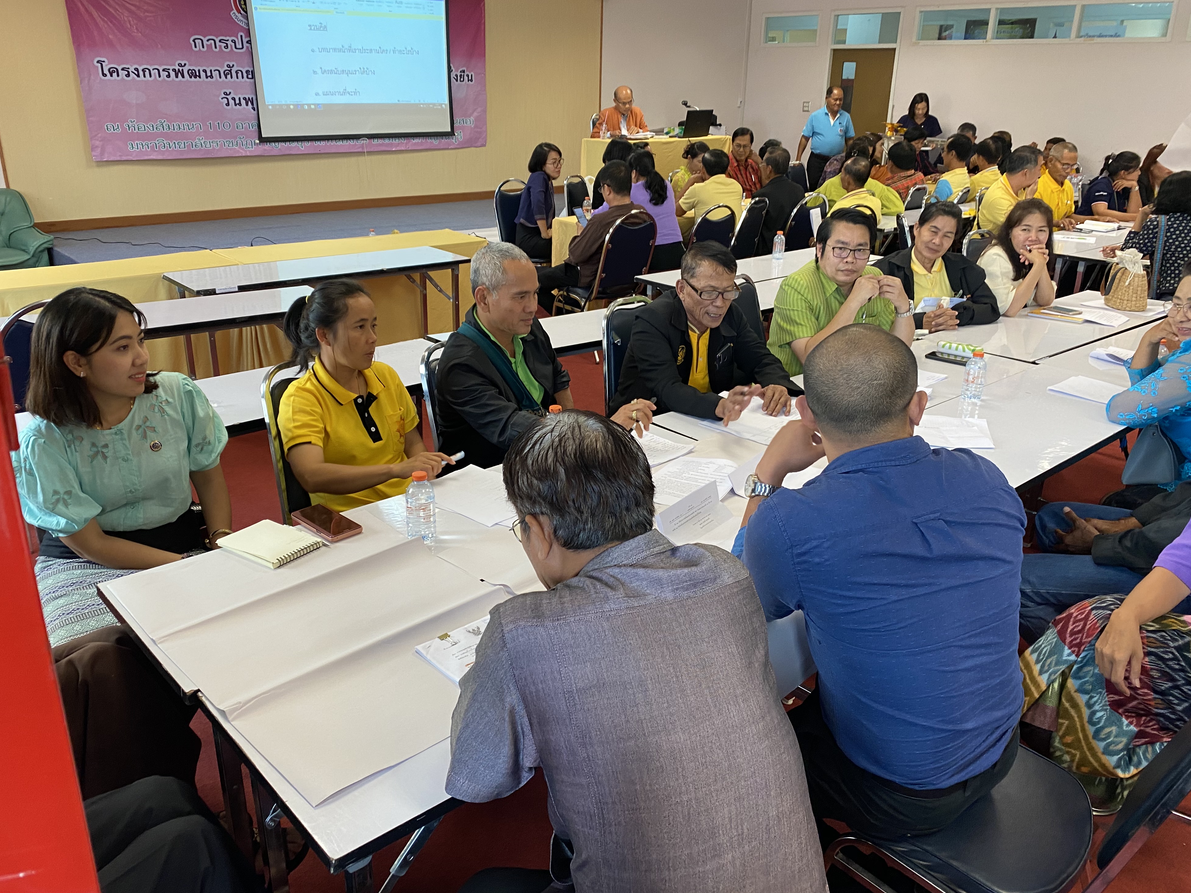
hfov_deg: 65.3
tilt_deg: -22.1
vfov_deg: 51.3
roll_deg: -0.1
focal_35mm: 27
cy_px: 438
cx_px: 578
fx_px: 929
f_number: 1.8
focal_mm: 4.25
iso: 80
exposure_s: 1/50
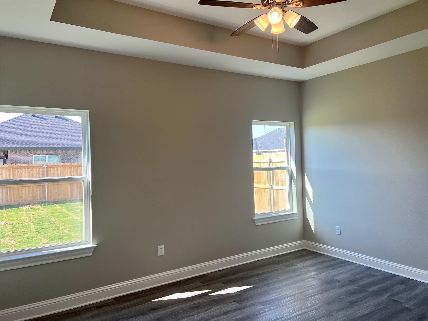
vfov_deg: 53.1
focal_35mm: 26
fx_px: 321
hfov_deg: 67.3
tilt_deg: +0.3
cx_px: 214
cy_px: 160
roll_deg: +1.7
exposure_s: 1/213
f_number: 1.5
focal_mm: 5.7
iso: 40
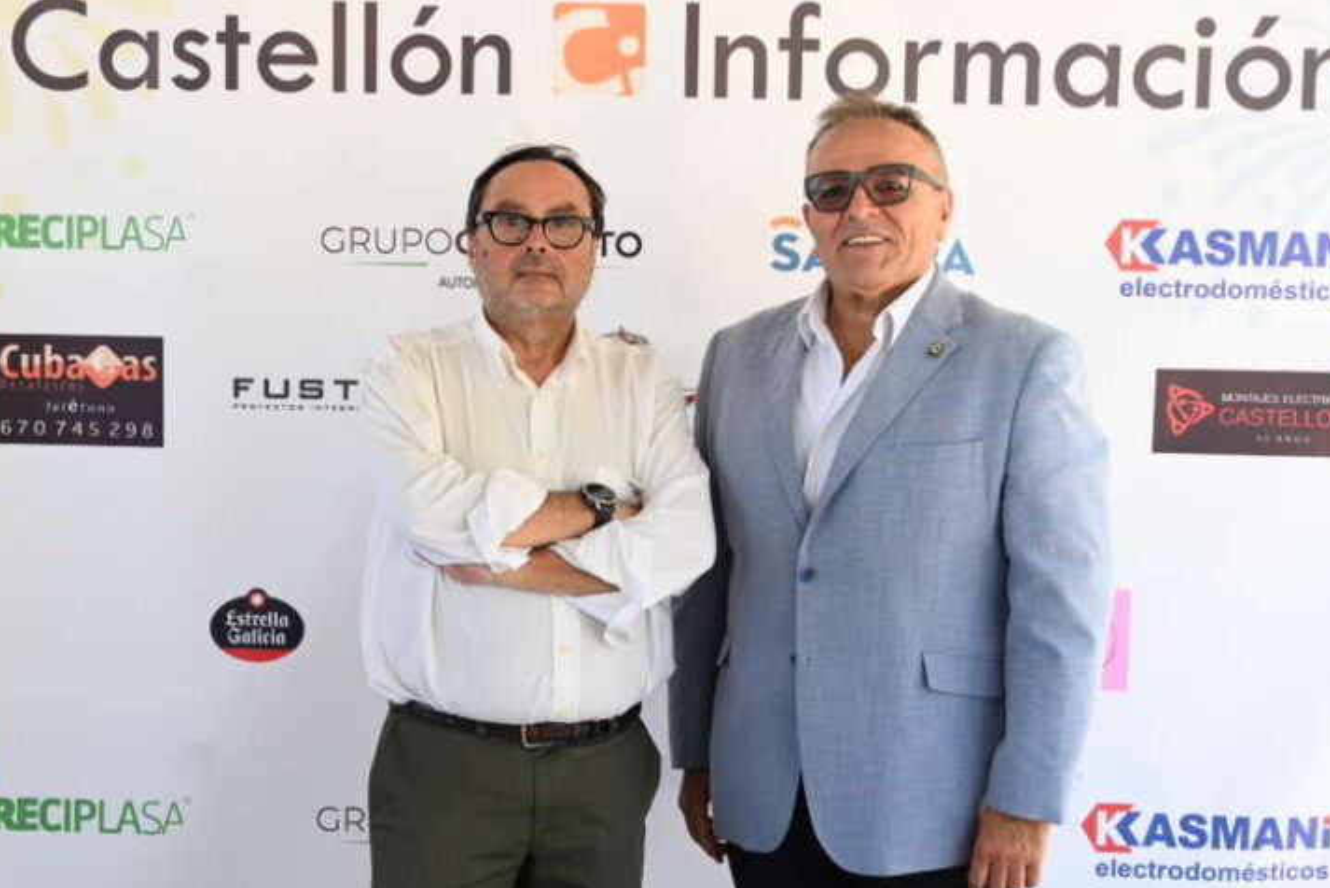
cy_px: 458
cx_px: 700
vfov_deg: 24.2
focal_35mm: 56
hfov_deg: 35.6
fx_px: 2070
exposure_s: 1/125
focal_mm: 39
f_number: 5
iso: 400
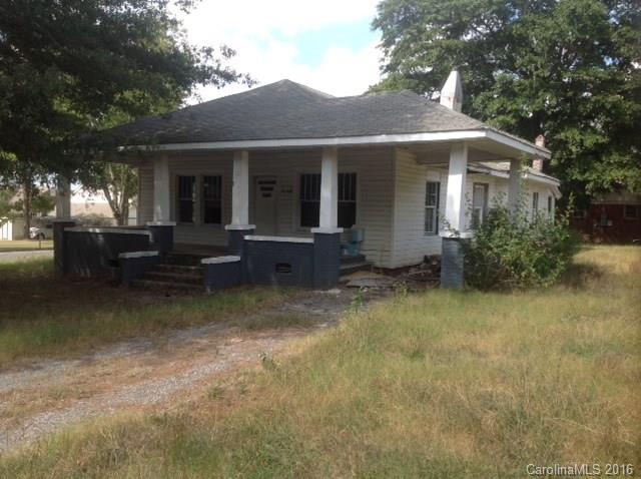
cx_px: 320
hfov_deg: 52.7
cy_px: 240
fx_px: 647
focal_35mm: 35
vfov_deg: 40.6
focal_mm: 4.28
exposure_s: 1/719
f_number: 2.4
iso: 50
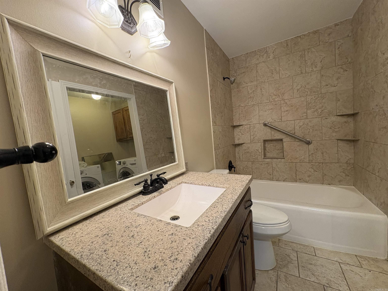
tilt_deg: -3.5
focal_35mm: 14
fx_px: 157
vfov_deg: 85.7
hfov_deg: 102.1
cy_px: 146
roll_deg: +5.0
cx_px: 194
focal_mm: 2.22
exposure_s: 1/60
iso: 250
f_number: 2.2
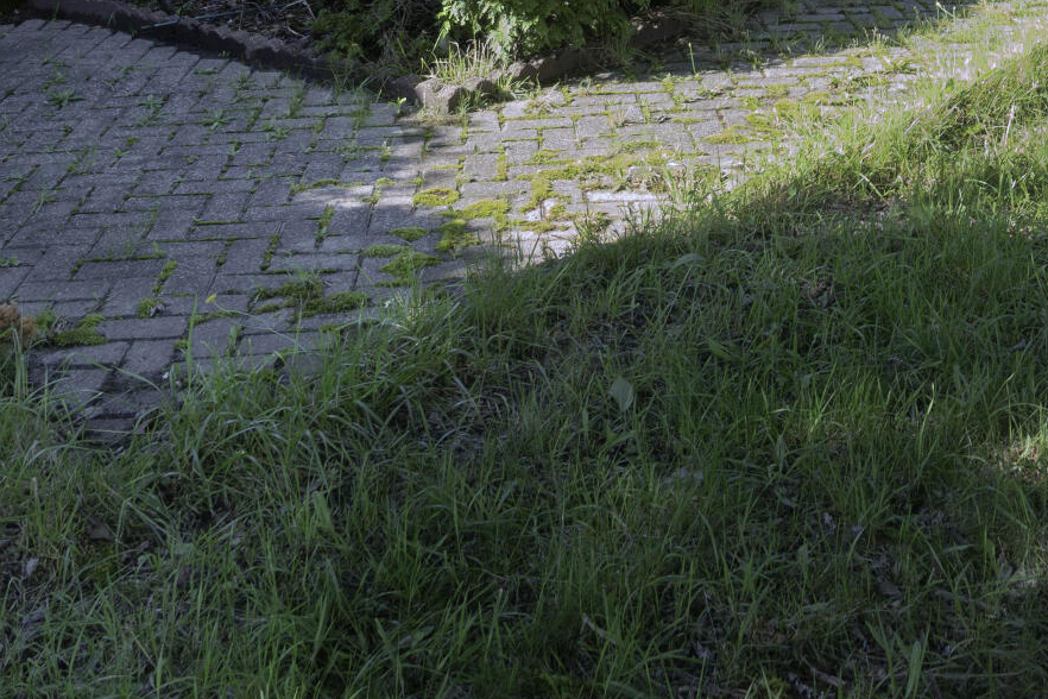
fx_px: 1485
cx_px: 755
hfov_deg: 38.1
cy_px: -311
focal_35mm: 51
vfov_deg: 22.4
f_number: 4.5
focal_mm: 10
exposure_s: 1/60
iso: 100
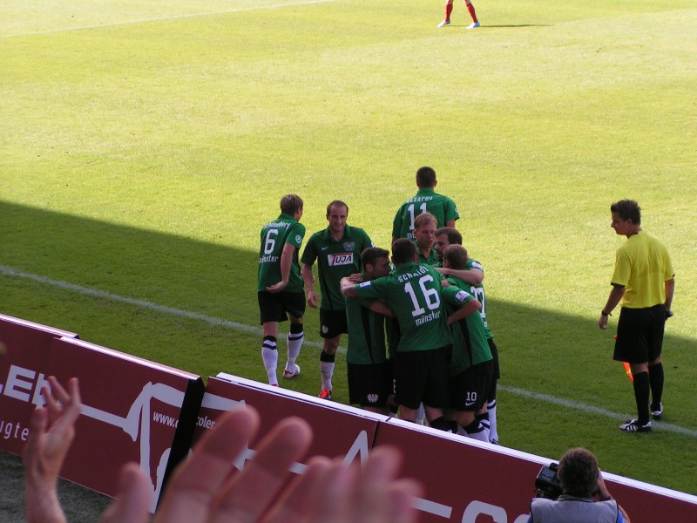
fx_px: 2738
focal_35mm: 136
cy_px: 262
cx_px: 348
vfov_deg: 10.9
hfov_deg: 14.5
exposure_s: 1/200
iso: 50
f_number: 4.5
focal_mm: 20.9
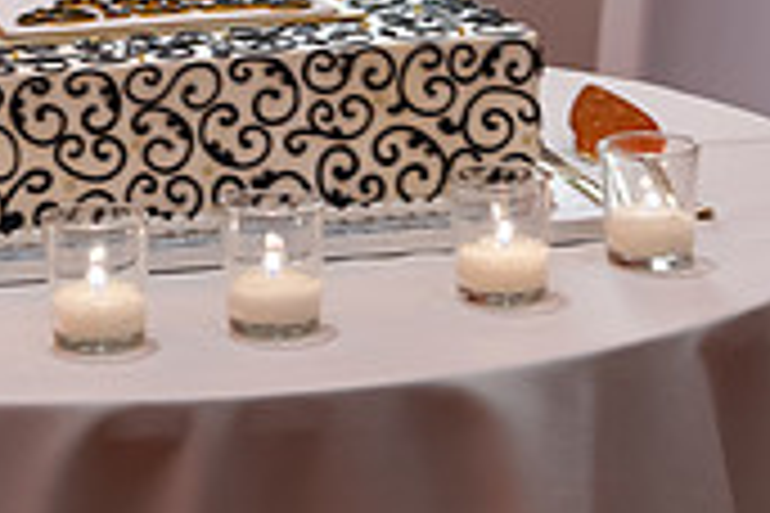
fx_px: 2930
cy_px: -171
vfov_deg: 9.8
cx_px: 164
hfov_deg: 14.9
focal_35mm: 137
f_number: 2.8
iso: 500
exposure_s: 1/50
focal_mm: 26
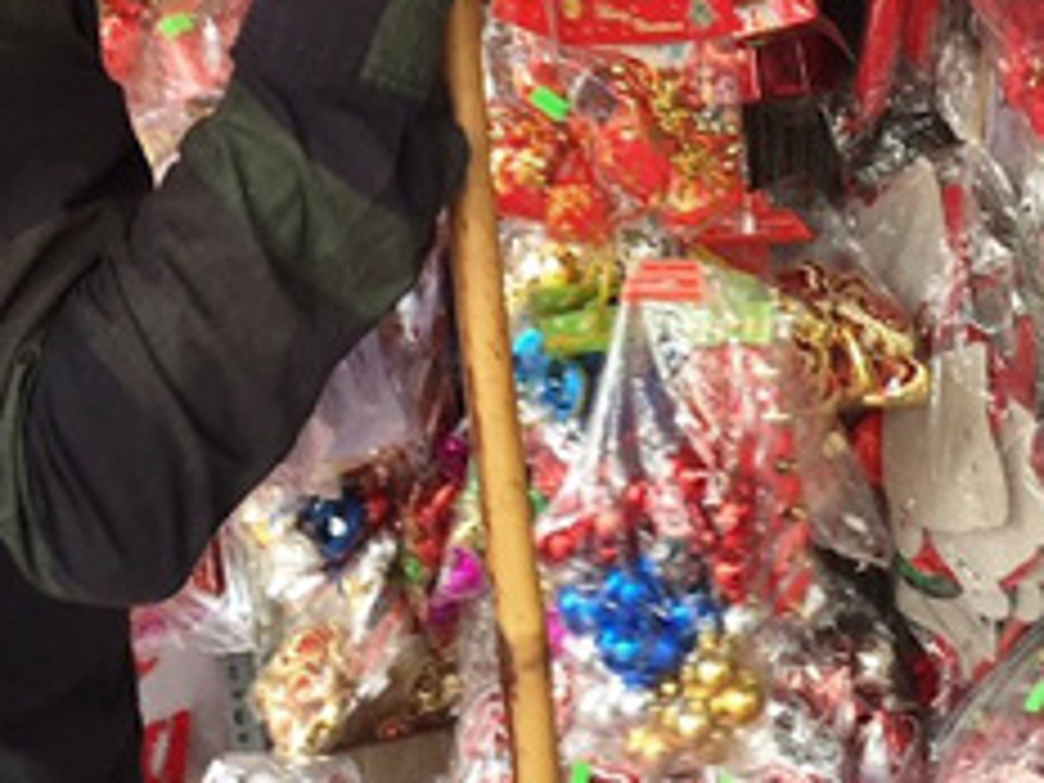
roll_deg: -1.7
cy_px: -63
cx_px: 765
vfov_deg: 17.8
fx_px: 2413
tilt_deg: -7.2
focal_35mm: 80
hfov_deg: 24.2
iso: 40
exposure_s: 1/50
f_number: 2.2
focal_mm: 4.15
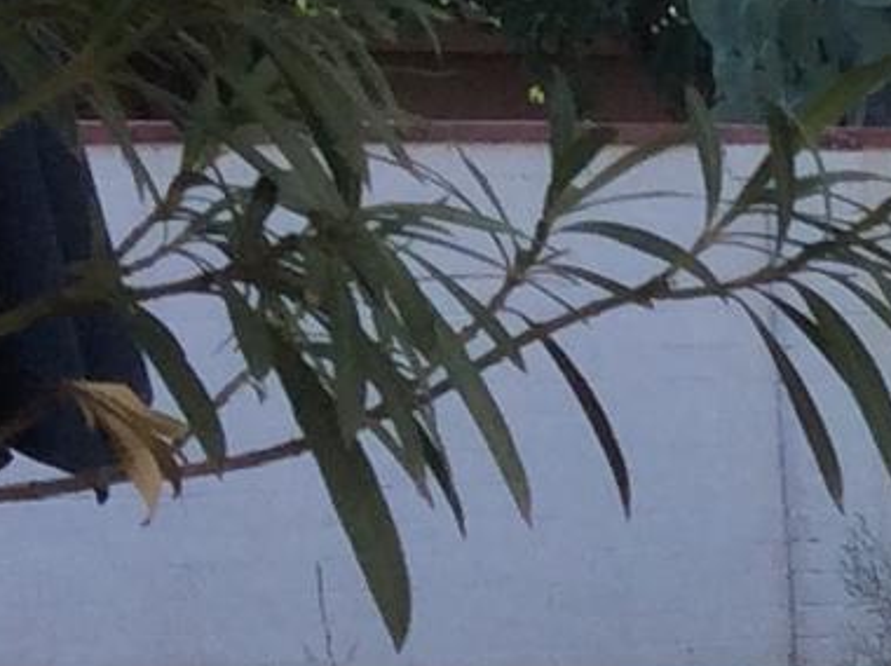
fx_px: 5604
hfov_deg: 8.1
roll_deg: +0.6
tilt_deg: -13.6
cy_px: 1311
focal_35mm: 218
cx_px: 2382
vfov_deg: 6.6
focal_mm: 3.3
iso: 32
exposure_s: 1/195
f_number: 2.4
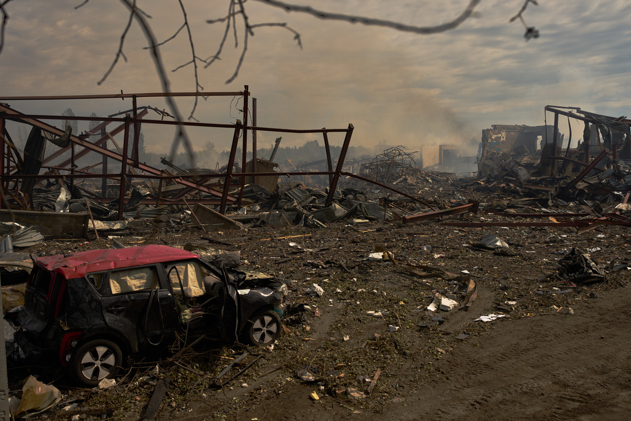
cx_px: 316
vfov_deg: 37.8
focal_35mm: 35
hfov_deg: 54.4
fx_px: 613
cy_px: 210
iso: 100
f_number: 4
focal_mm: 35
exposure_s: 1/3200
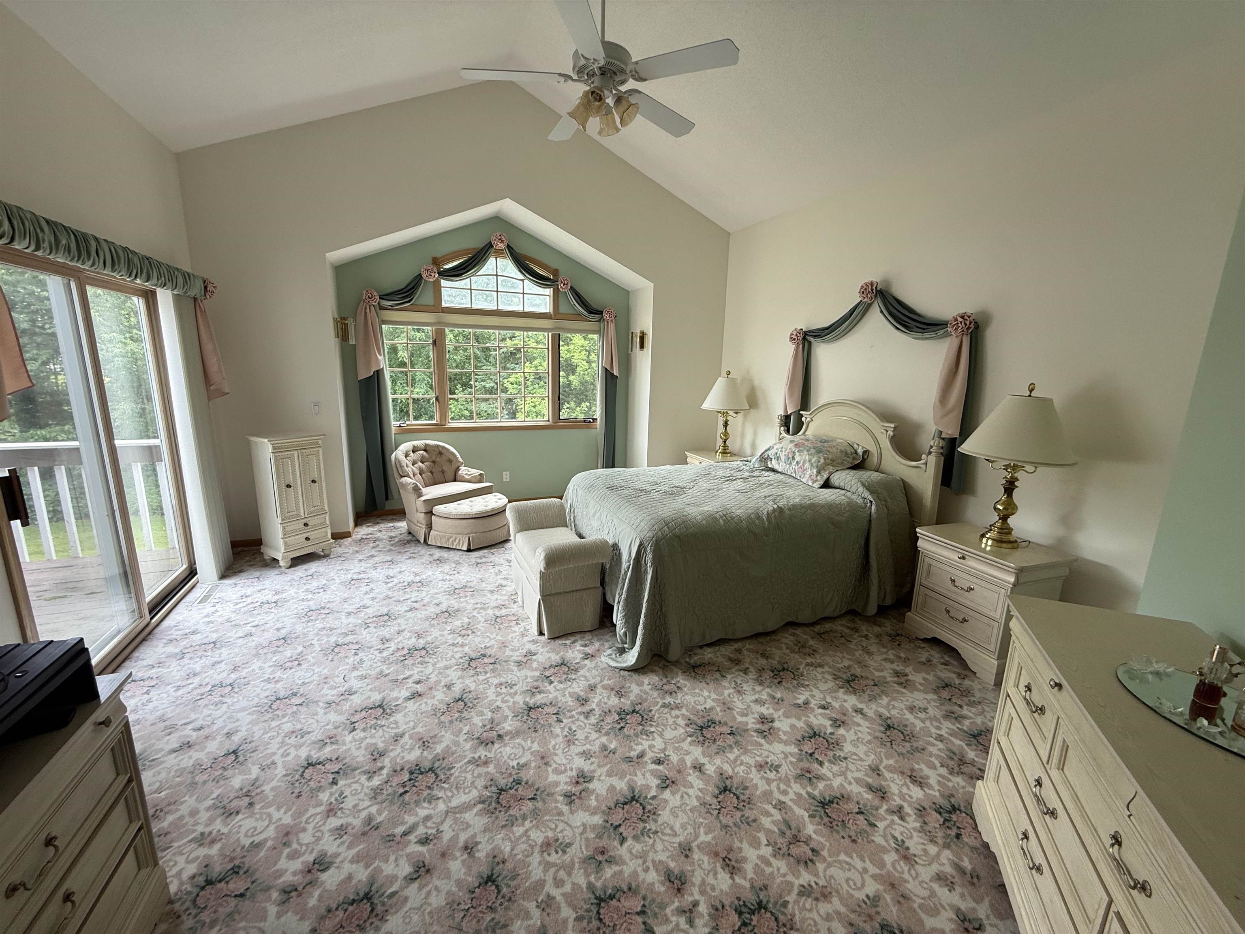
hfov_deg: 102.1
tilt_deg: -12.0
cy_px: 467
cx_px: 622
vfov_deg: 85.7
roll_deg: -1.5
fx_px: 504
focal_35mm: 14
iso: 64
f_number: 2.2
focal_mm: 2.22
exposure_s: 1/99
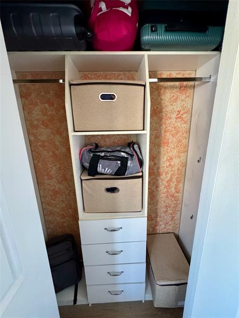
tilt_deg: -13.8
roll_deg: -0.1
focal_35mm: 14
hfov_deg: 85.7
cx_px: 120
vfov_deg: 102.1
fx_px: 129
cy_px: 159
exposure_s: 1/60
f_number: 2.2
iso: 1000
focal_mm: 2.22
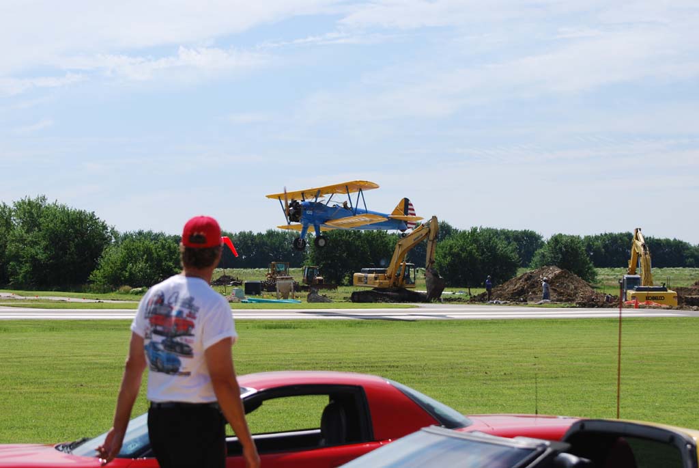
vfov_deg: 13.1
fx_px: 2041
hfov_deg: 19.4
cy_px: 234
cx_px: 350
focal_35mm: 105
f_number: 6.3
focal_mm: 70
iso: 100
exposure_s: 1/640
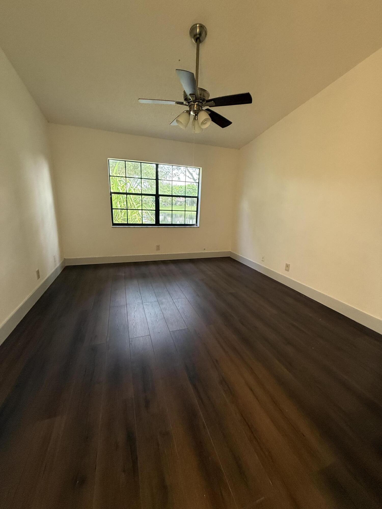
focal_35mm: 14
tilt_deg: -12.8
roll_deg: -4.4
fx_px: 206
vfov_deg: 102.1
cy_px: 254
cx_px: 191
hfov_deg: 85.7
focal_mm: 2.22
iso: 320
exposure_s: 1/120
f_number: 2.2
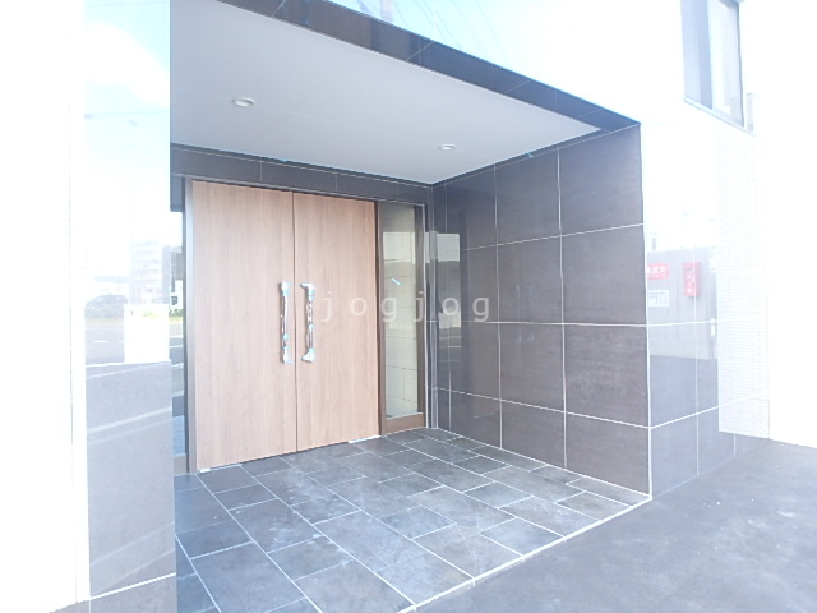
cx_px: 408
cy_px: 306
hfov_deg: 79.0
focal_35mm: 21
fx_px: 496
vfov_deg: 63.4
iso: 200
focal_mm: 3.7
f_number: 3.5
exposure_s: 1/30
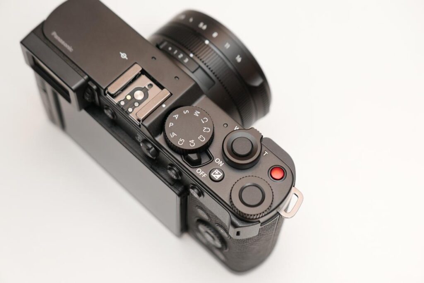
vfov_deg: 17.1
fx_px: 943
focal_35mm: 80
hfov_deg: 25.3
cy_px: 142
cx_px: 212
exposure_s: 1/60
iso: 200
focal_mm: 34
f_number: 2.8
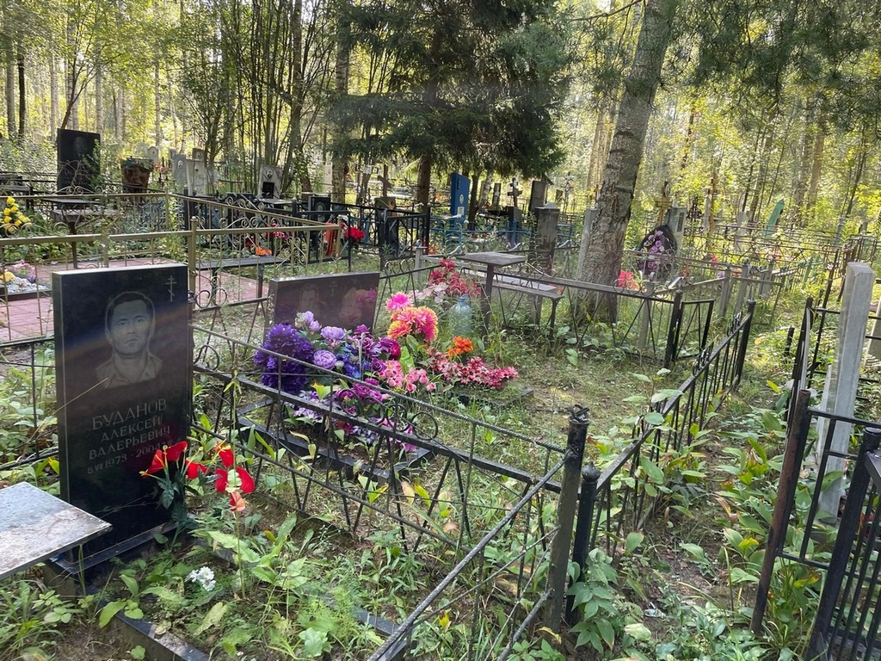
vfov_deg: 53.1
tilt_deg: -9.2
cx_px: 440
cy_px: 330
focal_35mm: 26
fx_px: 662
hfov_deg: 67.3
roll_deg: -2.6
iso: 64
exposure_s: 1/121
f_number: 1.6
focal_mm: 4.2
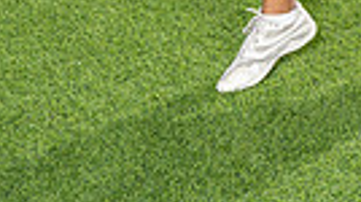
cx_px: 401
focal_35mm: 134
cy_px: -307
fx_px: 1281
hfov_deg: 15.6
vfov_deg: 8.2
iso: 640
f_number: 4.5
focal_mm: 38
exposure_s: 1/250
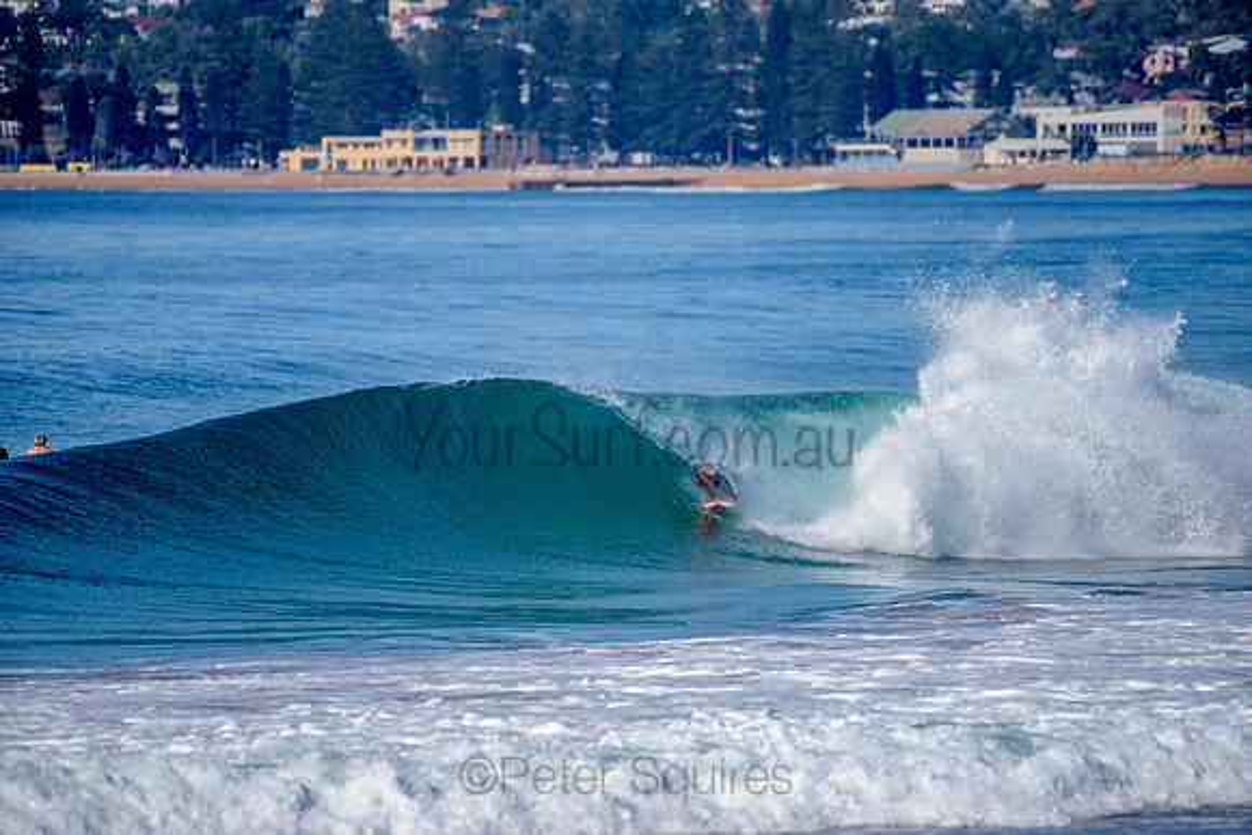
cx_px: 626
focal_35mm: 500
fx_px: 17392
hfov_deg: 4.1
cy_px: 418
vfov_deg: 2.8
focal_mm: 500
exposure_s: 1/1600
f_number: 5.6
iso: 125
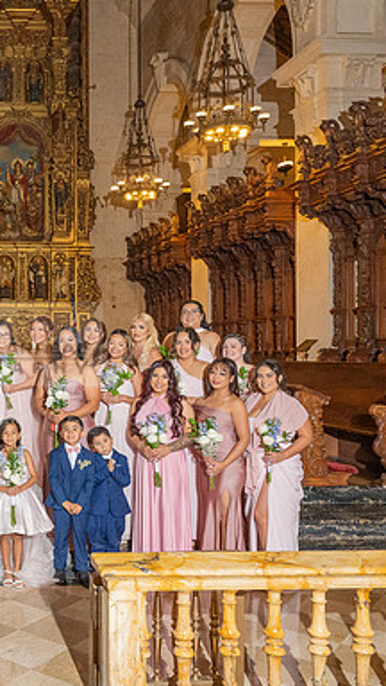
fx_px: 691
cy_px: 344
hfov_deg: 28.1
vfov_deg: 52.8
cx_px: -48
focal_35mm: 38
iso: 2000
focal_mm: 24
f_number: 6.3
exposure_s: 1/200
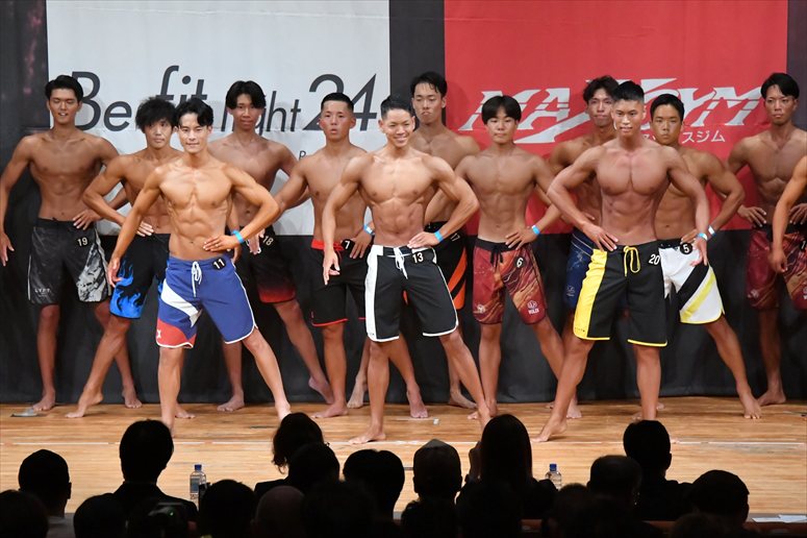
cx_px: 404
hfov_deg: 10.2
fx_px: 4526
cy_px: 269
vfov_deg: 6.8
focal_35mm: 202
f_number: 5.6
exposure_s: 1/400
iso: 10000
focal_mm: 135
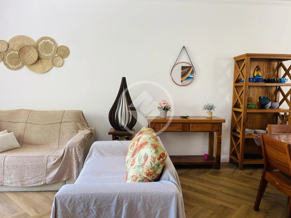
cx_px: 146
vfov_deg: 53.1
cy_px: 109
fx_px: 219
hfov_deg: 67.3
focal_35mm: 26
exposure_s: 1/111
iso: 125
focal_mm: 4.25
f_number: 1.8
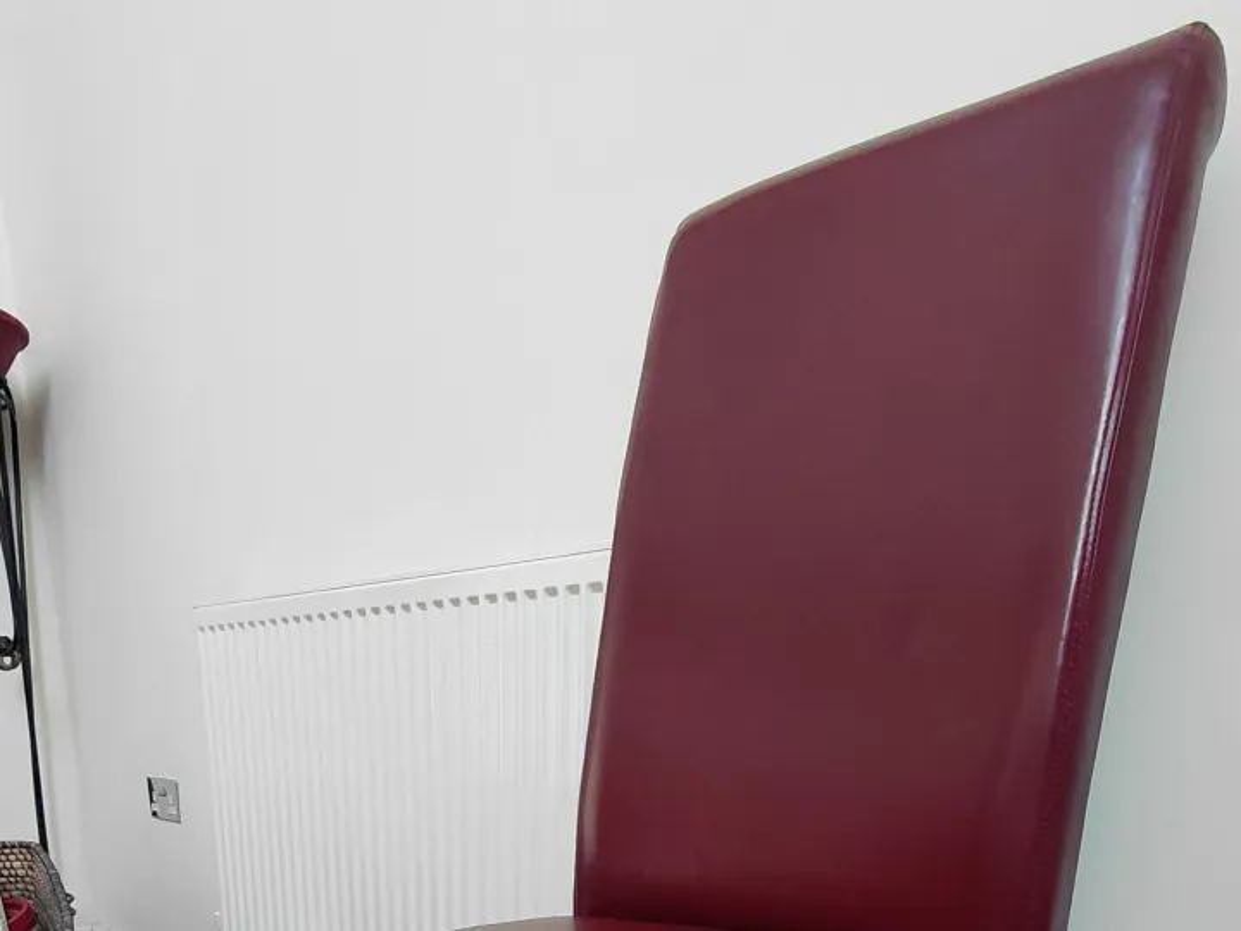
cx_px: 620
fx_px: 574
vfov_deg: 78.1
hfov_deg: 94.5
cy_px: 466
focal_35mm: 16
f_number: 2.2
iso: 64
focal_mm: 1.64
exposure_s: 1/60.2
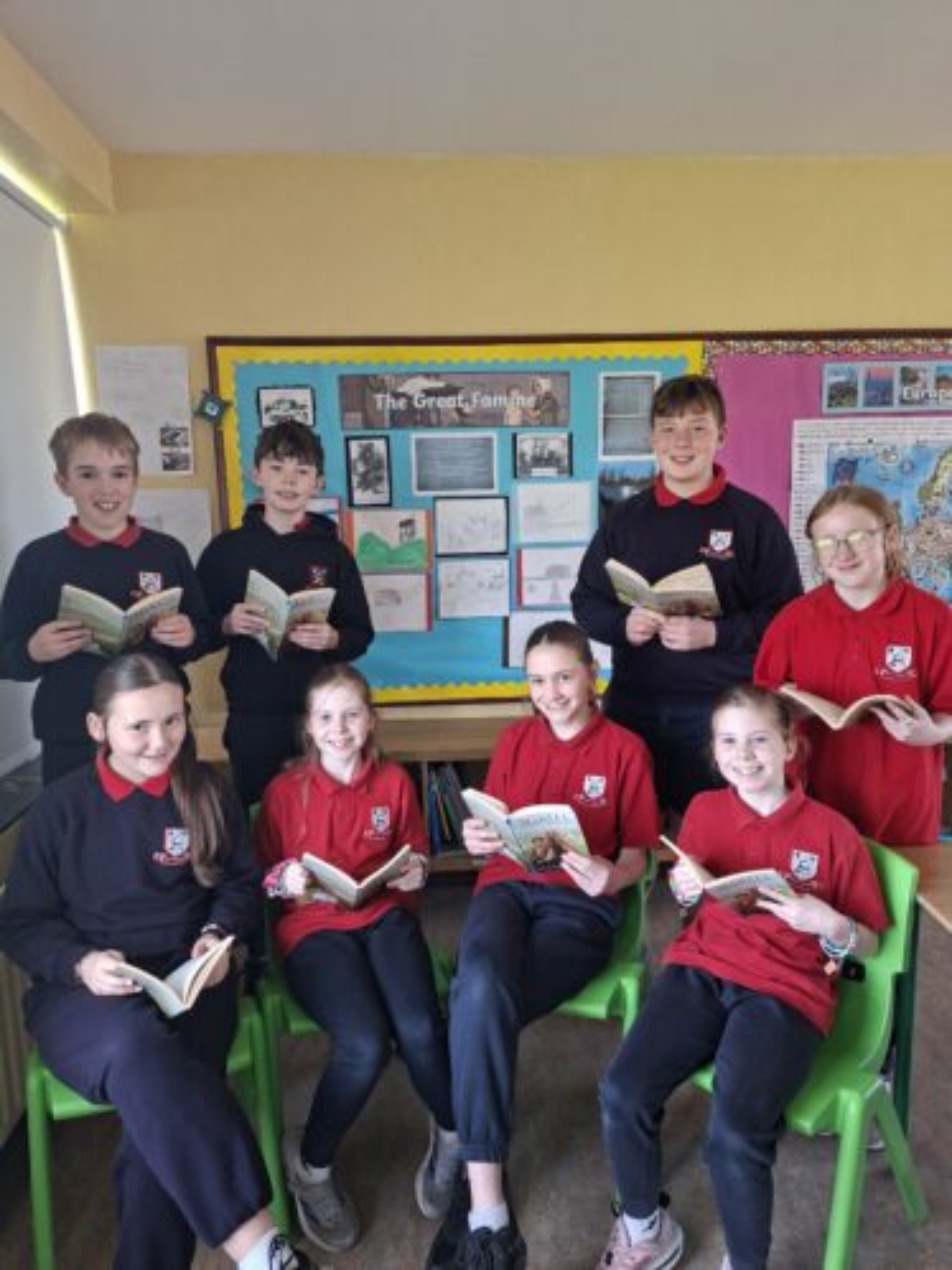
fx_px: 844
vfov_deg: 73.9
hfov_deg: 58.9
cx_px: 476
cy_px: 635
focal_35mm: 23
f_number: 1.8
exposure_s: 1/100
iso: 160
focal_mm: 5.54
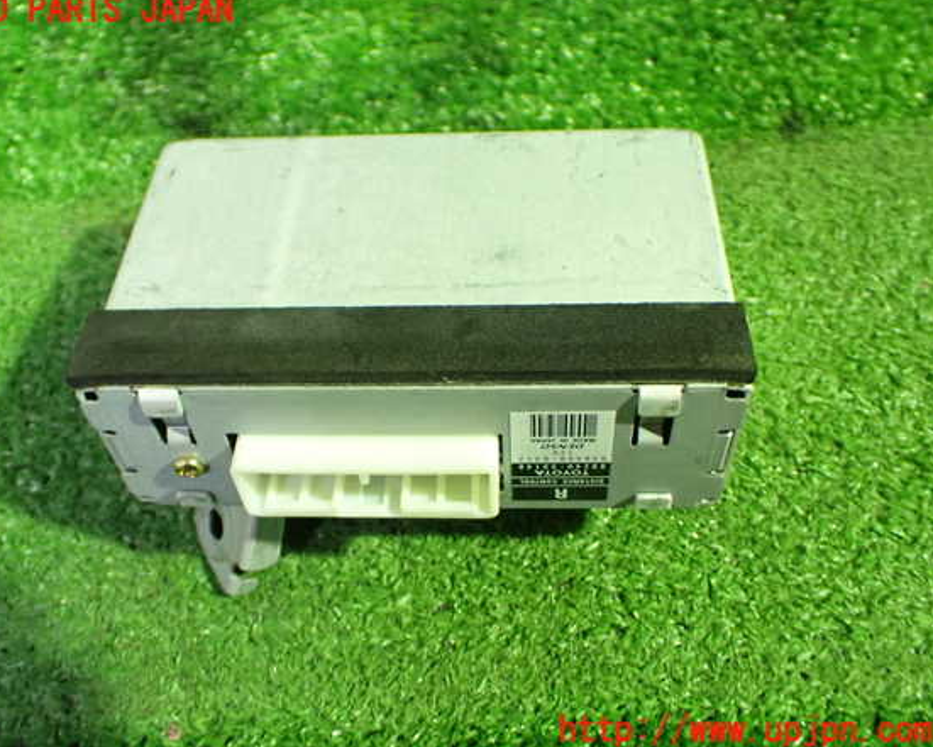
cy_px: 371
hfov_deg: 52.8
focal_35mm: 34
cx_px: 433
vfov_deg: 43.4
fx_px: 939
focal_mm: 5.79
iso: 1000
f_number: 2.4
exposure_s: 1/30
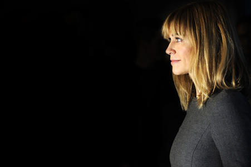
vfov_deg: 6.9
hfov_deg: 10.3
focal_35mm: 200
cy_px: 84
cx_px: 126
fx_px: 1393
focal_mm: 200
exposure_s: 1/200
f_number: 6.3
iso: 200
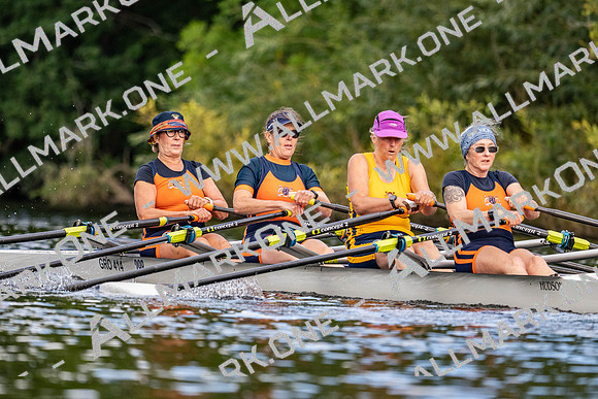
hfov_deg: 3.4
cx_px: 299
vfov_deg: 2.3
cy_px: 200
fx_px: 9974
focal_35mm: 600
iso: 720
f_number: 4.5
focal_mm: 400
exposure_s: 1/2000
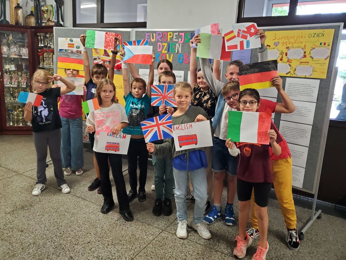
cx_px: 173
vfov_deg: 53.1
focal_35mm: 26
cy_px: 130
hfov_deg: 67.3
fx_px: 260
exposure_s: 1/50
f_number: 1.5
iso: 400
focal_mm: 4.3
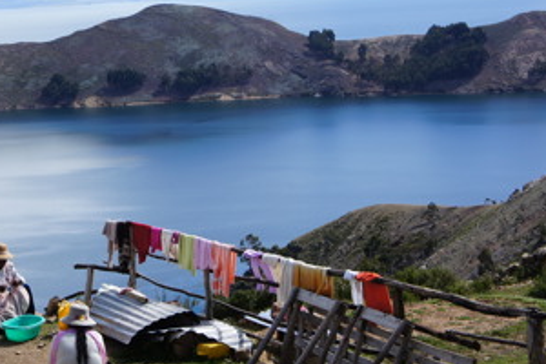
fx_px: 1378
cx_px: 98
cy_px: 147
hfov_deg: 22.1
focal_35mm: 91
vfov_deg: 15.0
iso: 200
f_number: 13
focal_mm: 35
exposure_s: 1/160
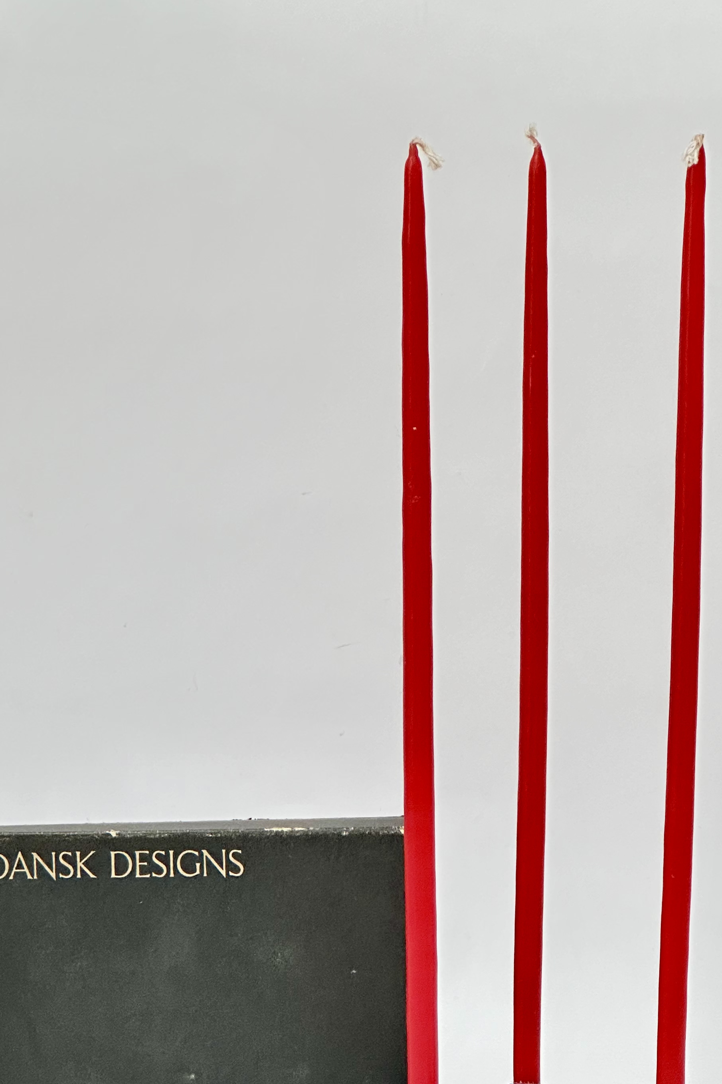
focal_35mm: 119
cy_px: 779
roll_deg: +1.4
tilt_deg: -4.7
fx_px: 3579
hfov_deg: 11.5
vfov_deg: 17.1
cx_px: 348
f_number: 2.8
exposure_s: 1/60
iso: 640
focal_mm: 9
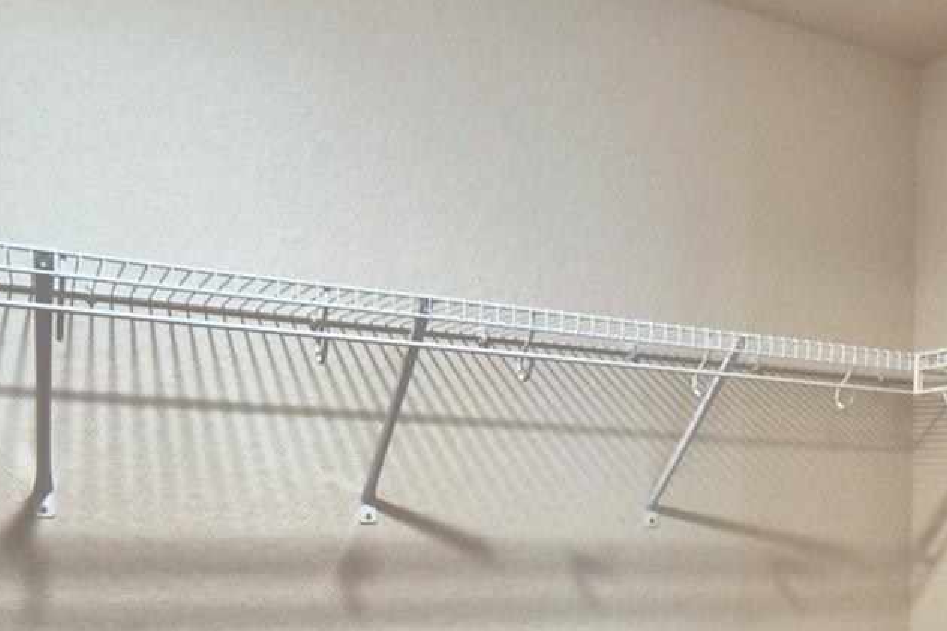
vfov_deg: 34.1
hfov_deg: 50.1
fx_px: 999
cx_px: 601
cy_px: 498
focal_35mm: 38
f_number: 4.5
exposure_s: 1/30
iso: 450
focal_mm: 10
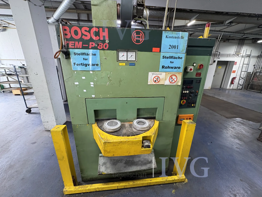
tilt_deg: -16.2
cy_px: 98
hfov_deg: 102.1
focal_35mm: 14
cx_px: 131
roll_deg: -2.4
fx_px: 106
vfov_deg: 85.7
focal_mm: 2.22
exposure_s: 1/50
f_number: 2.2
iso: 250
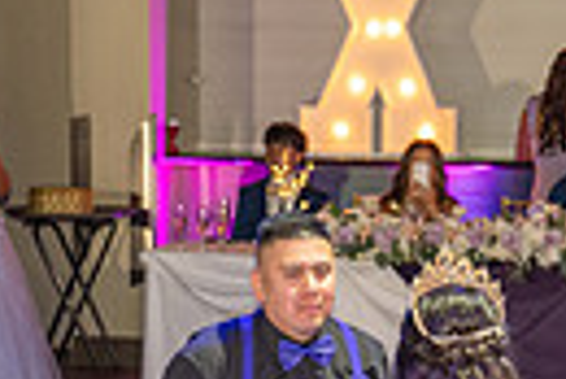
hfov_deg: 13.5
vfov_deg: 8.7
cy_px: 677
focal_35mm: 152
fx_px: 2392
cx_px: 305
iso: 1000
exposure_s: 1/125
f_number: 3.5
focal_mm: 34
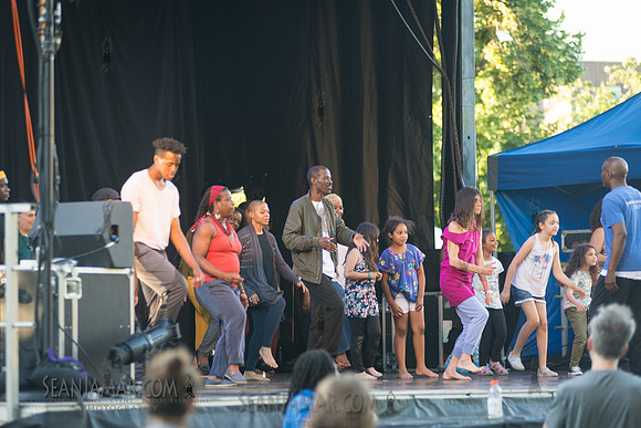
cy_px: 214
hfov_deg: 14.2
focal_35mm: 145
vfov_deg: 9.5
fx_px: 2582
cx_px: 320
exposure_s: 1/160
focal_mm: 145
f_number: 3.2
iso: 400
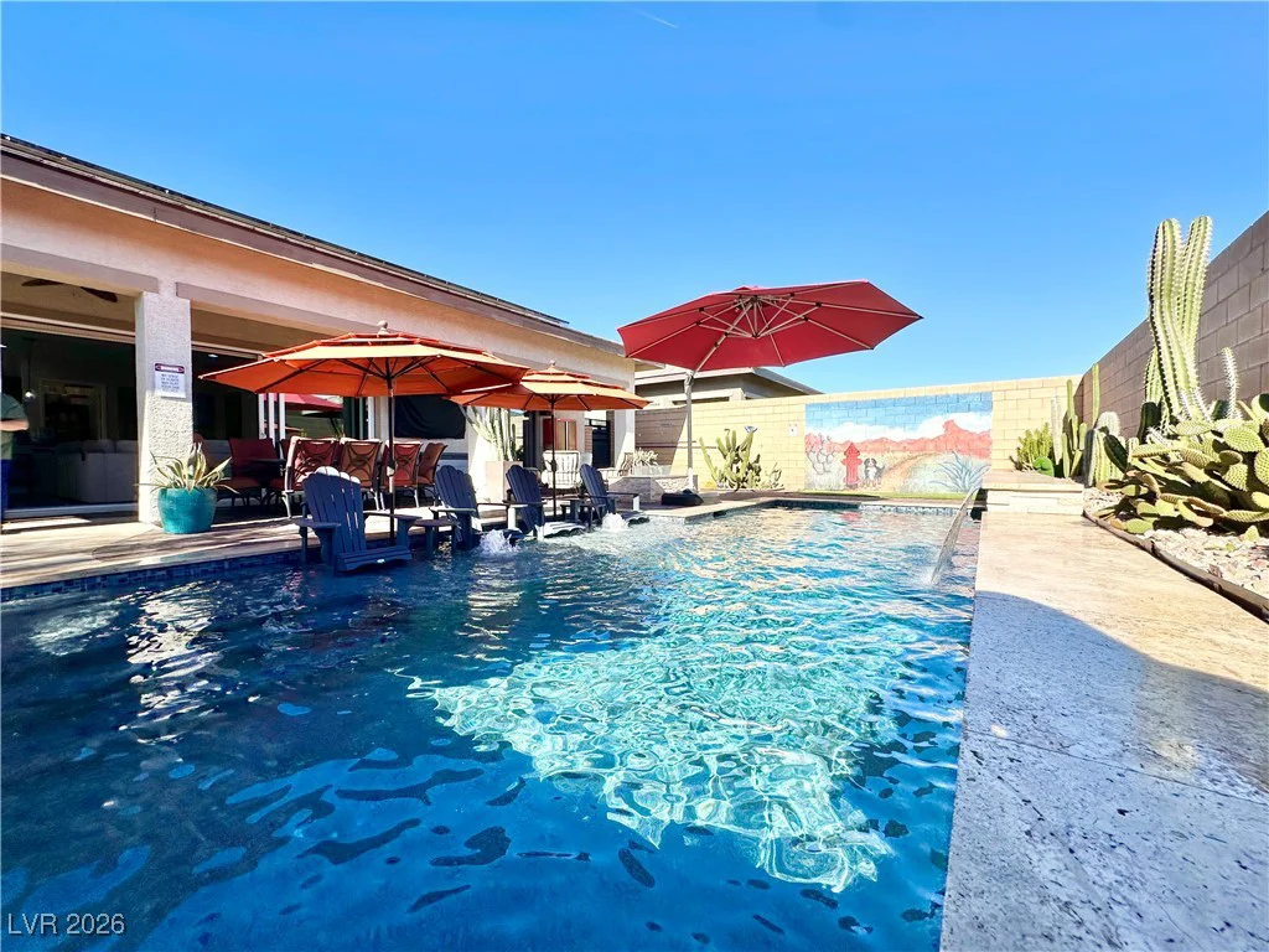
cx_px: 634
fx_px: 513
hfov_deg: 102.1
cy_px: 476
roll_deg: +0.4
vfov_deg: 85.7
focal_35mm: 14
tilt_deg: -0.7
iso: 50
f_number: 2.2
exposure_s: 1/1289
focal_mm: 2.22
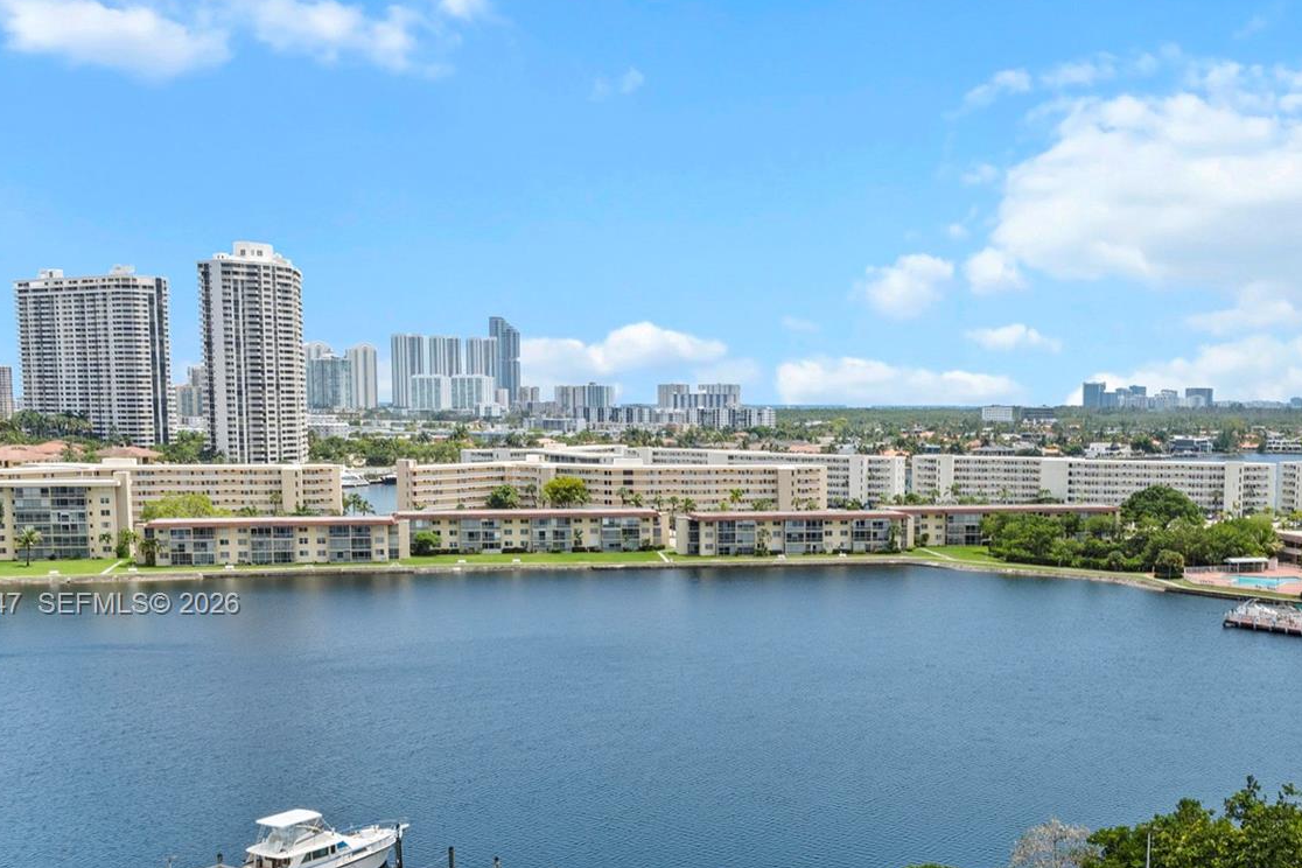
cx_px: 810
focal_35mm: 43
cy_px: 606
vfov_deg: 30.9
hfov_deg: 45.1
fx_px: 1555
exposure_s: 1/500
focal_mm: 20
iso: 400
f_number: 8
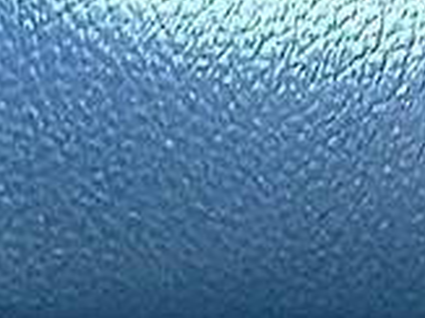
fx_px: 1742
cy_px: 473
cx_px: 699
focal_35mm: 142
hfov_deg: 12.9
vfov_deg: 10.1
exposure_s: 1/40
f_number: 1.78
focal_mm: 6.86
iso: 320
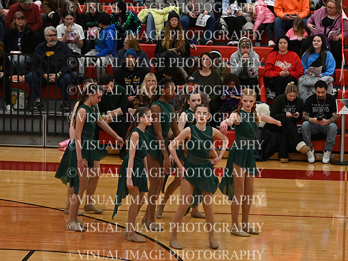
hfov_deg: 11.0
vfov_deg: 8.2
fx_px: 1809
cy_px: 131
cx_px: 165
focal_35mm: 180
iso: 5000
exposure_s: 1/400
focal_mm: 110
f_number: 4
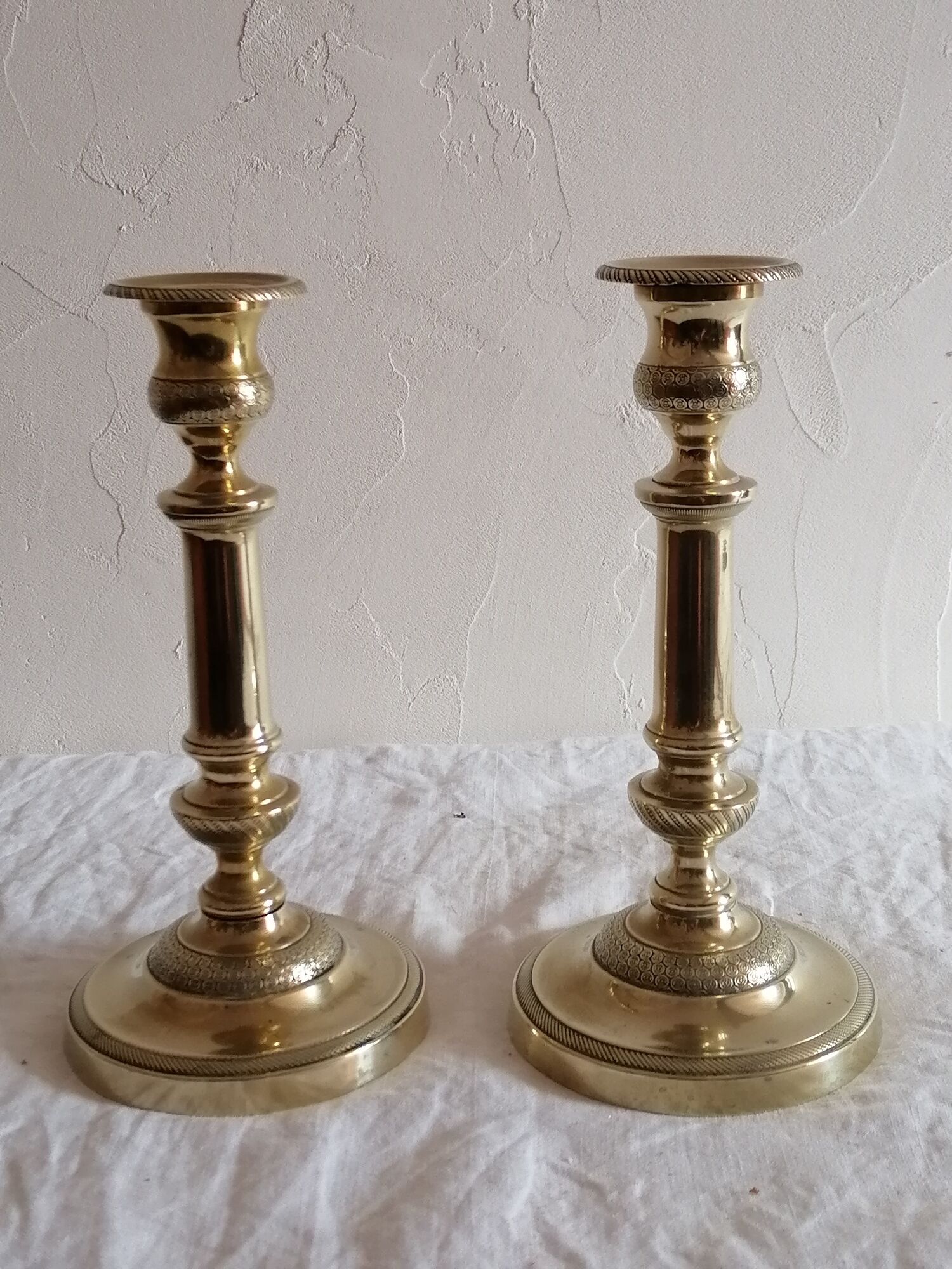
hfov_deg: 29.7
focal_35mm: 49
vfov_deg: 38.9
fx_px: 1797
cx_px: 476
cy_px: 634
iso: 200
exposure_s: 1/60
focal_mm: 5.4
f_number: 1.8
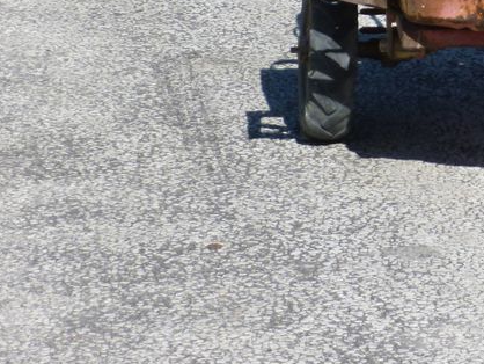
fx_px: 2770
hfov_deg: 9.8
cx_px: 668
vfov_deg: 7.4
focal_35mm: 198
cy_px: -133
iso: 100
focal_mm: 12.3
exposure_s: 1/640
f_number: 4.6
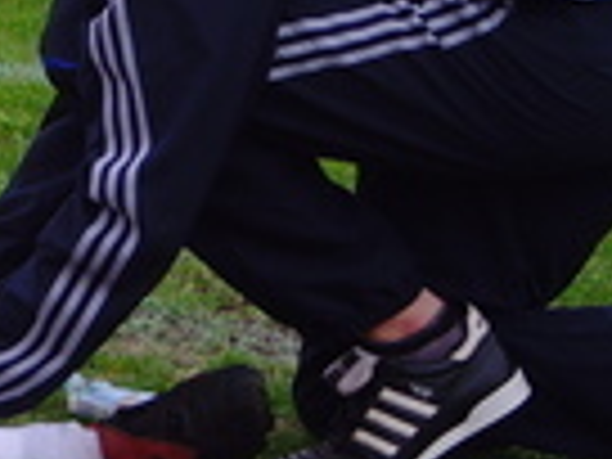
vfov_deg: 5.8
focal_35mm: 257
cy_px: 43
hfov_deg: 7.6
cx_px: -252
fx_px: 4544
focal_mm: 11.8
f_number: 4.1
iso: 80
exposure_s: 1/180
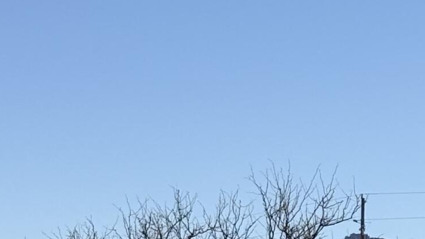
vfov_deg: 5.7
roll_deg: -0.8
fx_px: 2377
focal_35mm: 211
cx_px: 360
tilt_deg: +4.6
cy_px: 238
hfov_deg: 10.2
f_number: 1.78
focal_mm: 6.76
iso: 64
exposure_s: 1/6536
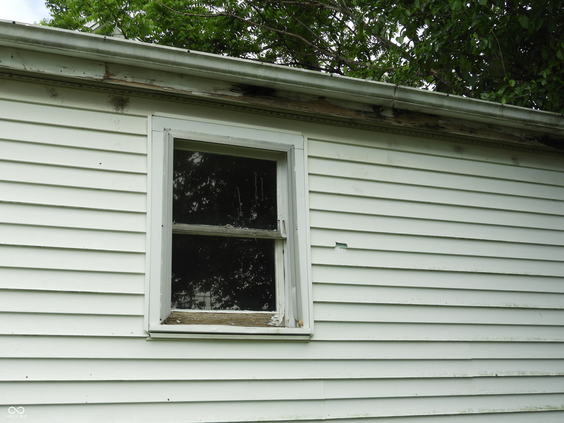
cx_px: 282
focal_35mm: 50
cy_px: 212
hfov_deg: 38.2
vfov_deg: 29.1
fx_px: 815
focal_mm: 9
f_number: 4
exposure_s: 1/500
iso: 100
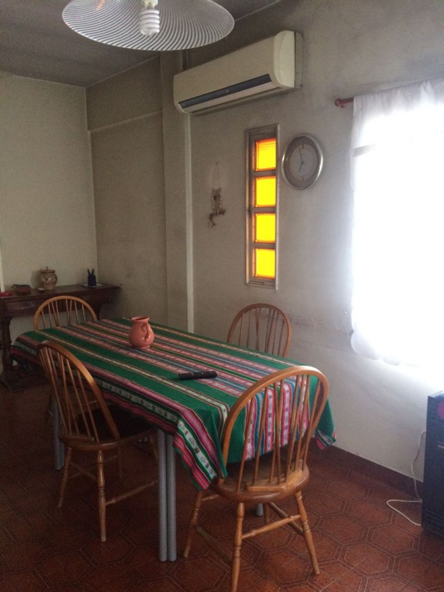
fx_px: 496
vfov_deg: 61.6
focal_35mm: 29
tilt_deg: -9.3
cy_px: 296
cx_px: 222
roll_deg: +1.1
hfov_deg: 48.2
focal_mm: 4.15
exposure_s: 1/33
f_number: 2.2
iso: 250
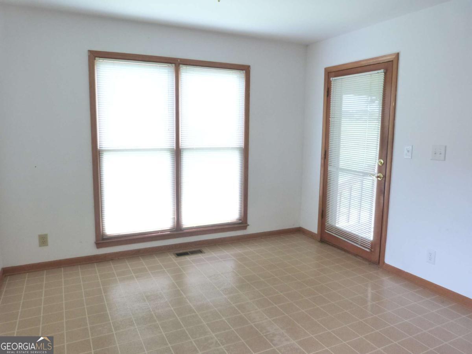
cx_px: 236
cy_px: 177
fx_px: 341
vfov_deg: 54.9
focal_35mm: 25
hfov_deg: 69.4
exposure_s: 1/60
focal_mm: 4.5
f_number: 2.8
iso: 400
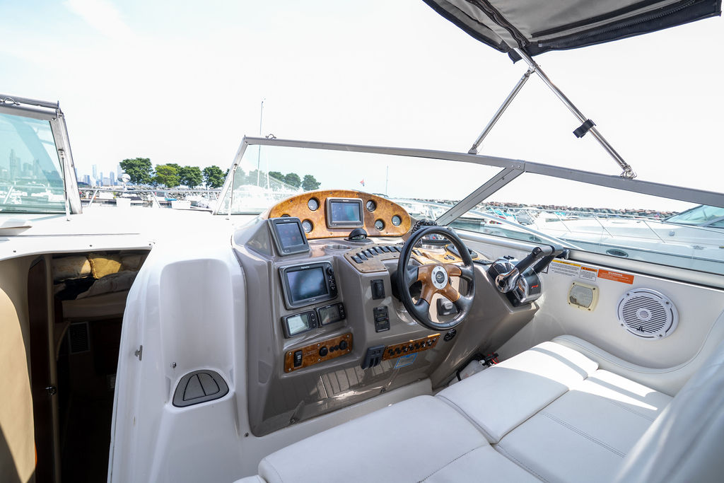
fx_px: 342
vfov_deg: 70.5
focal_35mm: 17
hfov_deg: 93.3
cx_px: 362
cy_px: 242
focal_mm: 17
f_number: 5.6
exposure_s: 1/125
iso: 100
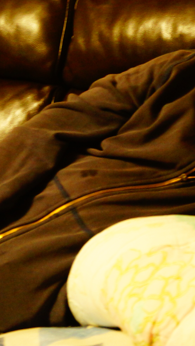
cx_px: 167
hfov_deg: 10.2
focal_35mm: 118
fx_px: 1084
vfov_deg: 18.0
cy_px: 87
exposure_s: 1/60
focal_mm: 30
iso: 1600
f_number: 4.5
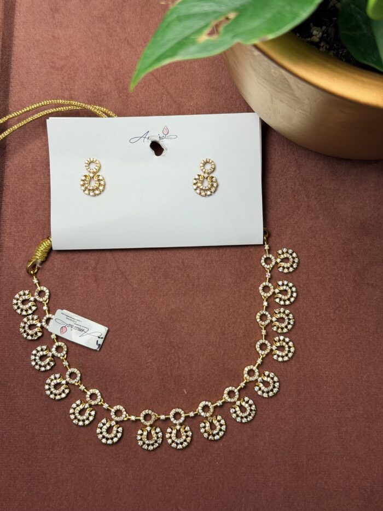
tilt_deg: -81.5
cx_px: 192
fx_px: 708
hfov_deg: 30.3
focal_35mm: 48
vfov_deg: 39.7
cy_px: 256
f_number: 1.78
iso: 50
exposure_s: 1/156
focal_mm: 6.76
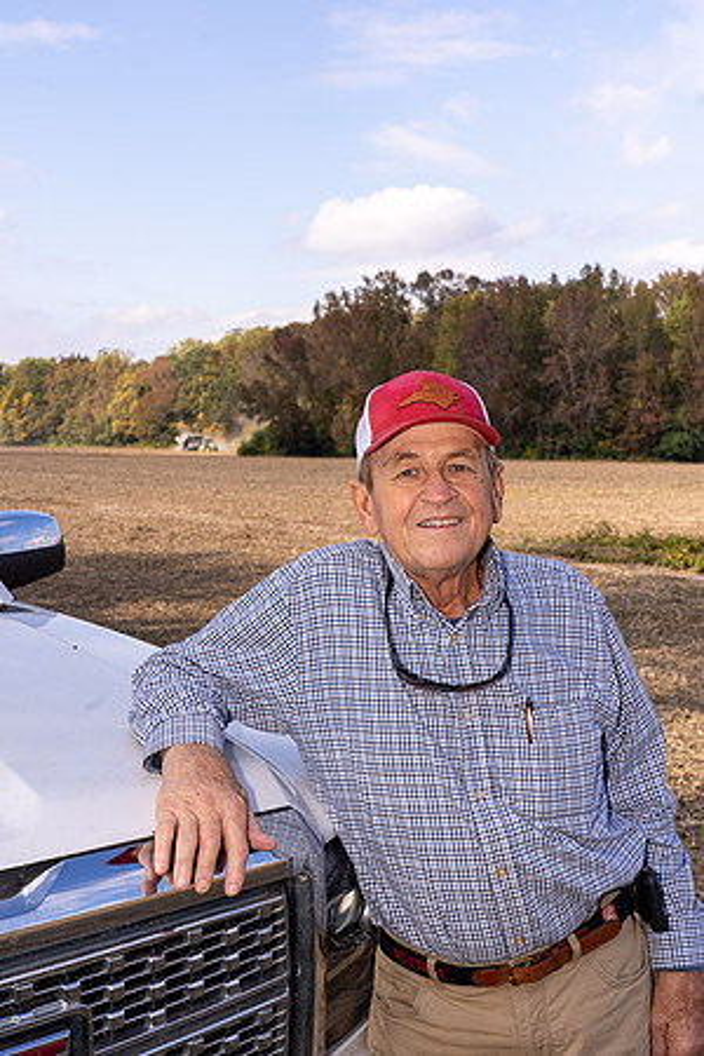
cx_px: 352
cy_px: 528
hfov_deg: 29.9
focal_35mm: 45
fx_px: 1320
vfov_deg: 43.6
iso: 250
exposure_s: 1/250
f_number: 10
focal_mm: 45
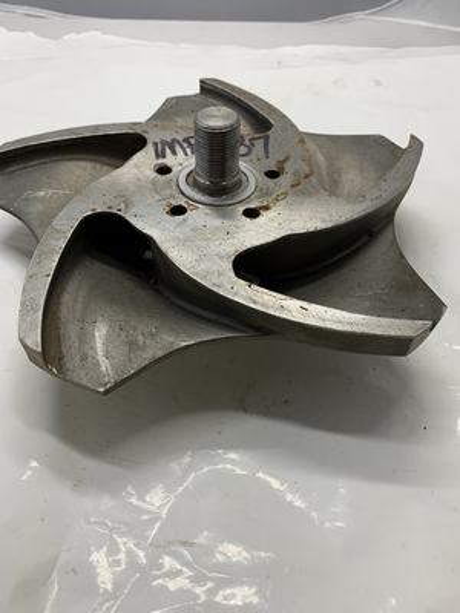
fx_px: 461
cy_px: 306
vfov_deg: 67.3
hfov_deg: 53.1
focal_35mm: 26
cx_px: 230
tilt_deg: -47.9
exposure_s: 1/121
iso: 64
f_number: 1.8
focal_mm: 4.25
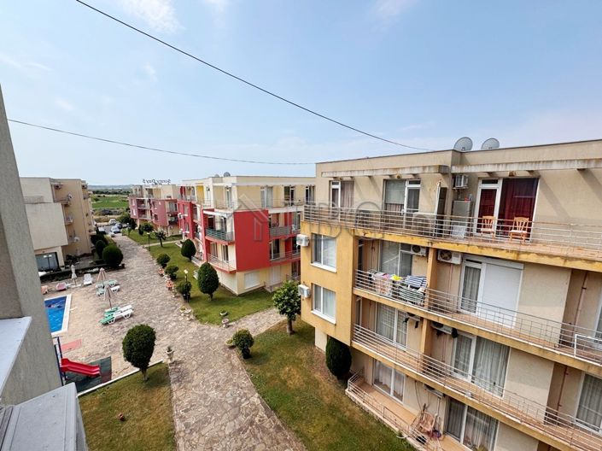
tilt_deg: -9.9
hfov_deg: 102.1
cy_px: 226
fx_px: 243
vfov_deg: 85.6
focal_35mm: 14
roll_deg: +1.3
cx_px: 301
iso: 50
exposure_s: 1/2415
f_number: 2.2
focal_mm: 2.22
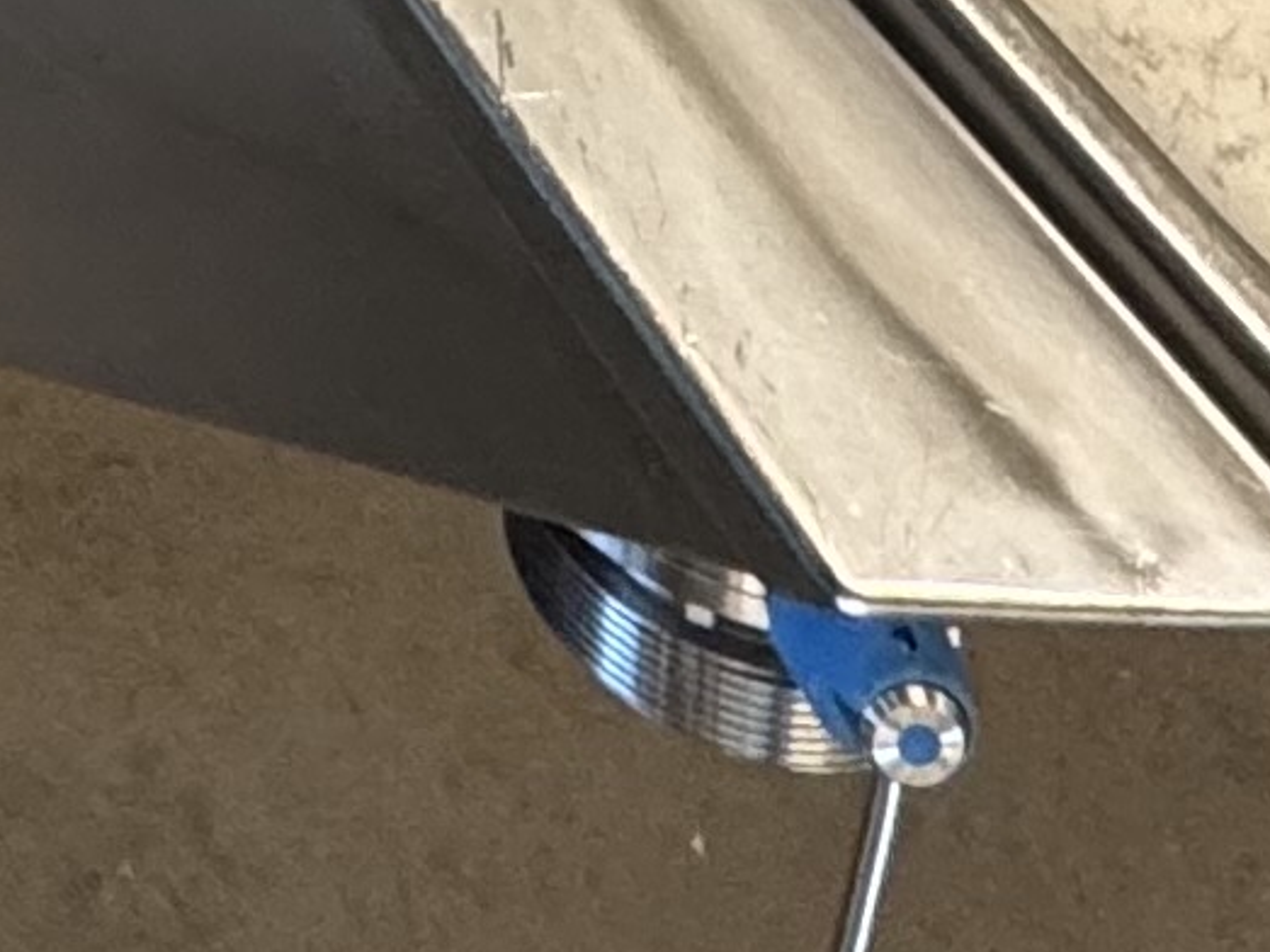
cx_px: -1146
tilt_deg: -57.5
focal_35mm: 108
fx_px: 3961
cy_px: -2535
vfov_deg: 8.7
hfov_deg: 15.2
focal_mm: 2.22
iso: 200
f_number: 2.2
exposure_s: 1/100
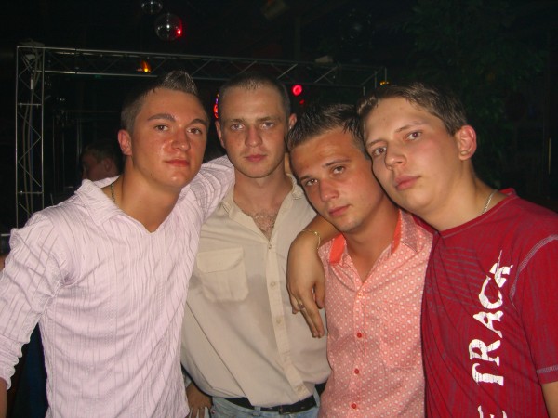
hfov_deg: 49.0
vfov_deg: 37.7
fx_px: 613
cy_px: 209
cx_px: 279
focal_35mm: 38
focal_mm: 7.9
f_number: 2.8
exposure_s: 1/60
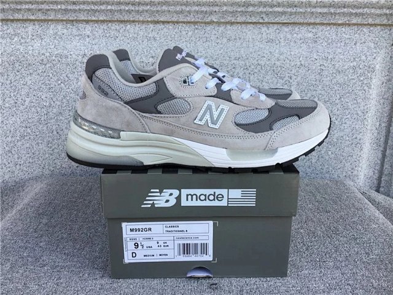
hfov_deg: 58.4
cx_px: 196
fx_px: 352
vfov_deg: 45.4
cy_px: 148
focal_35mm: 31
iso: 25
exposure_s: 1/211
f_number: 2.4
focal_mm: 3.3
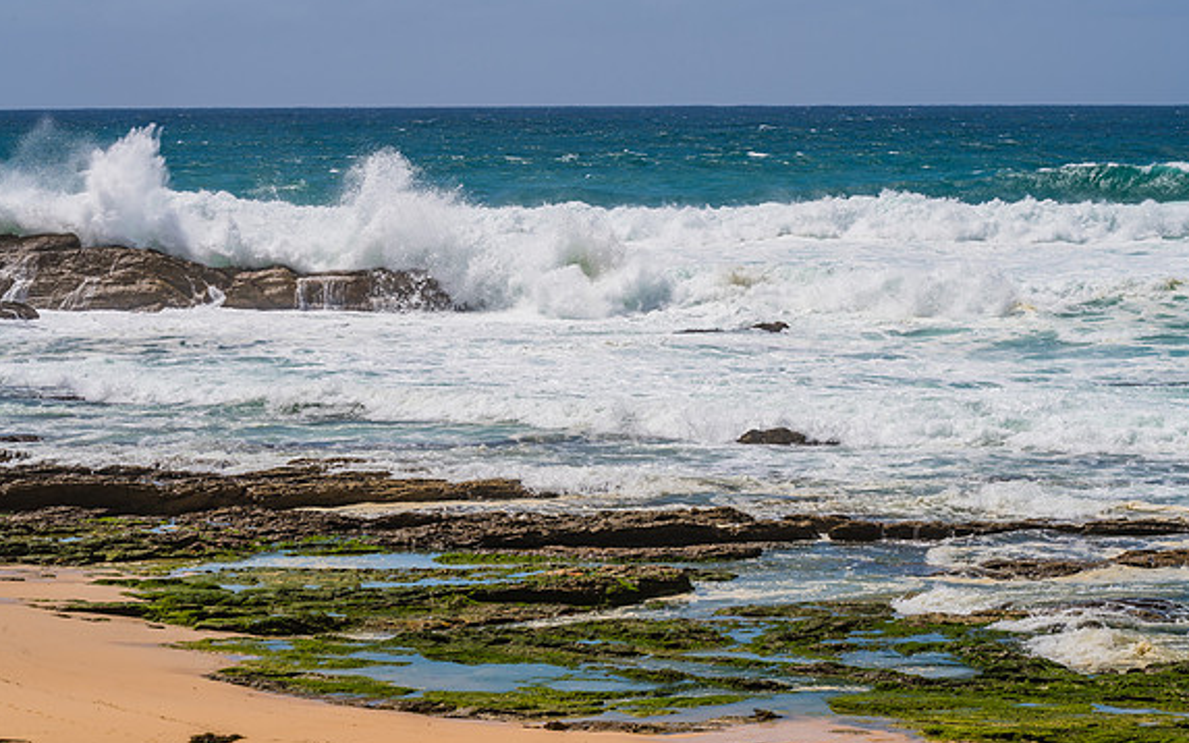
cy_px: 389
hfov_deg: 20.4
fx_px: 3305
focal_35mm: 102
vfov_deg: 12.8
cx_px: 593
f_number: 14
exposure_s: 1/400
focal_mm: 98
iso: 200
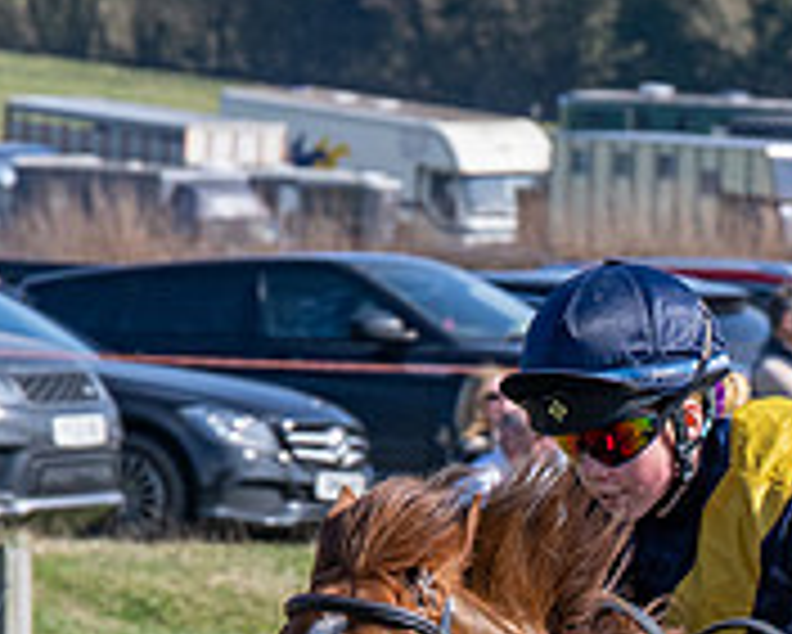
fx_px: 14564
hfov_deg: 3.1
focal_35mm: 621
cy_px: 1067
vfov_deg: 2.5
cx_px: 441
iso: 200
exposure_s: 1/1000
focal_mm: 80
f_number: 5
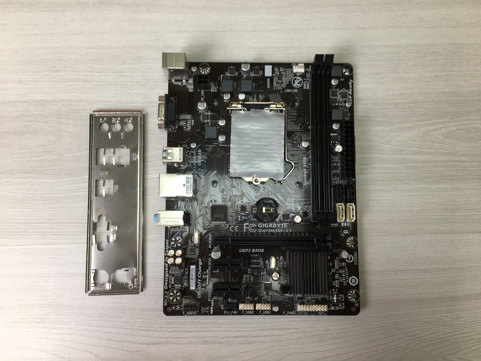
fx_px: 403
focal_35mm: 29
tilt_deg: -84.8
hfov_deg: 61.7
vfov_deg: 48.2
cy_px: 180
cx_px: 240
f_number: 2.2
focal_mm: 4.15
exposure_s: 1/50
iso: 32
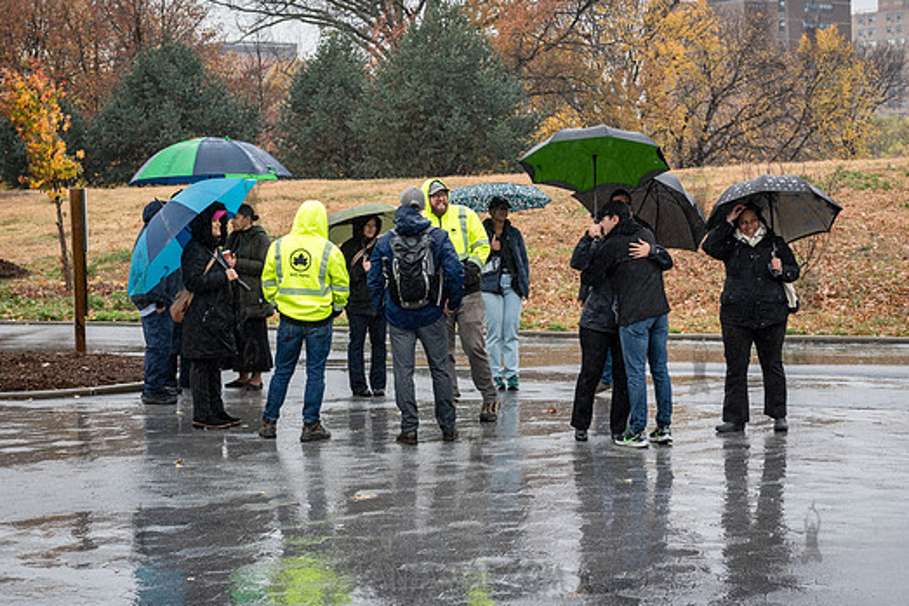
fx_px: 1667
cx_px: 467
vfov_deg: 20.6
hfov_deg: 30.5
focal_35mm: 66
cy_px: 281
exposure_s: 1/250
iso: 640
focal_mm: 58
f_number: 5.6
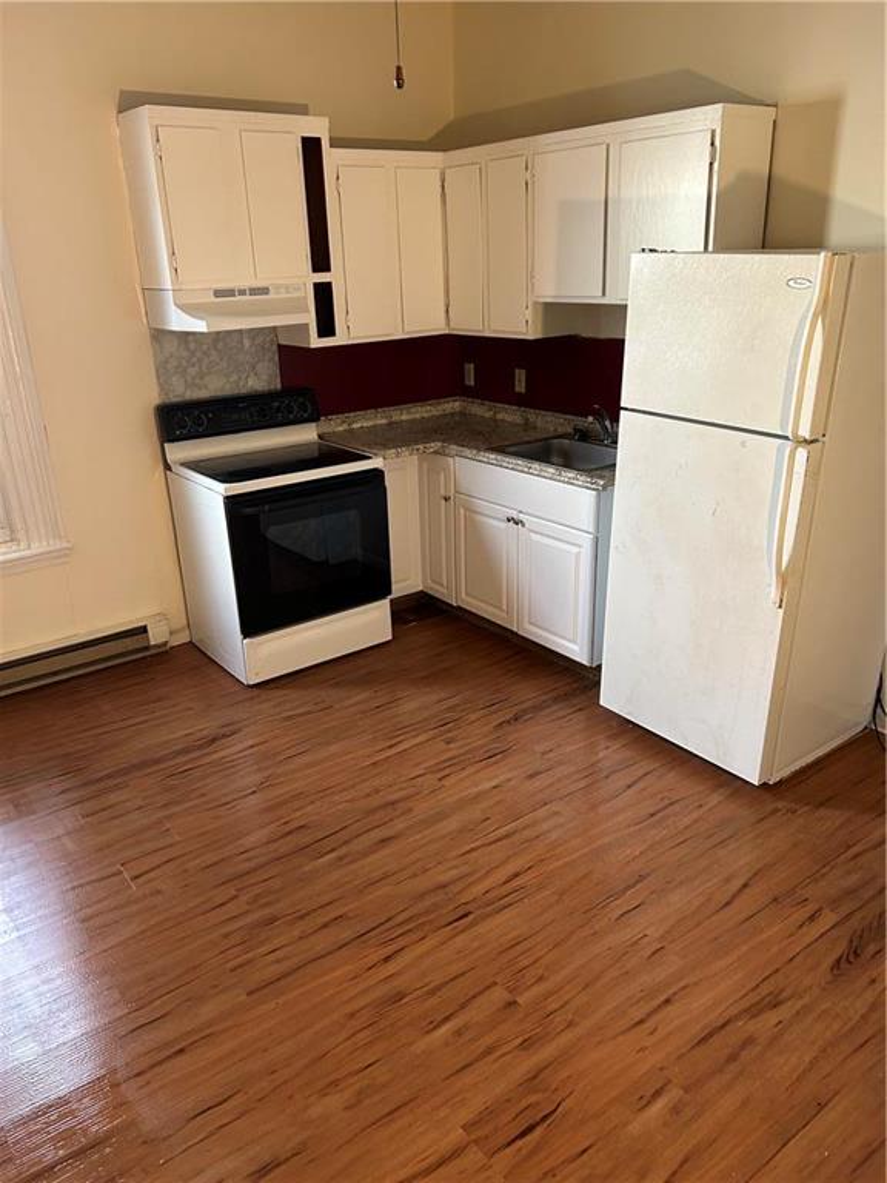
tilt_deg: -22.4
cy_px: 592
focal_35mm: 26
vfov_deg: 67.3
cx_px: 444
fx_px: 888
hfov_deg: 53.1
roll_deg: +1.3
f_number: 1.5
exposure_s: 1/60
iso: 200
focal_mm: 5.7
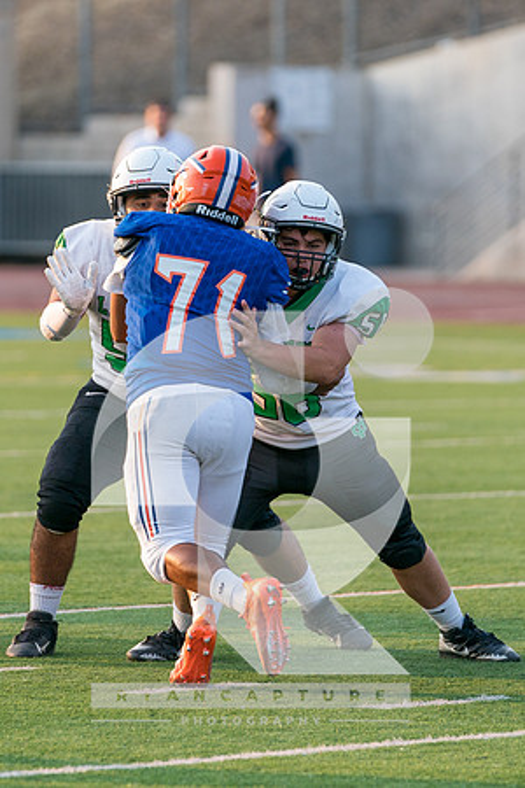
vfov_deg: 5.1
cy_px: 289
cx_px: 231
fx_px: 8814
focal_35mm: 403
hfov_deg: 3.4
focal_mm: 200
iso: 500
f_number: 2.8
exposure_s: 1/1600
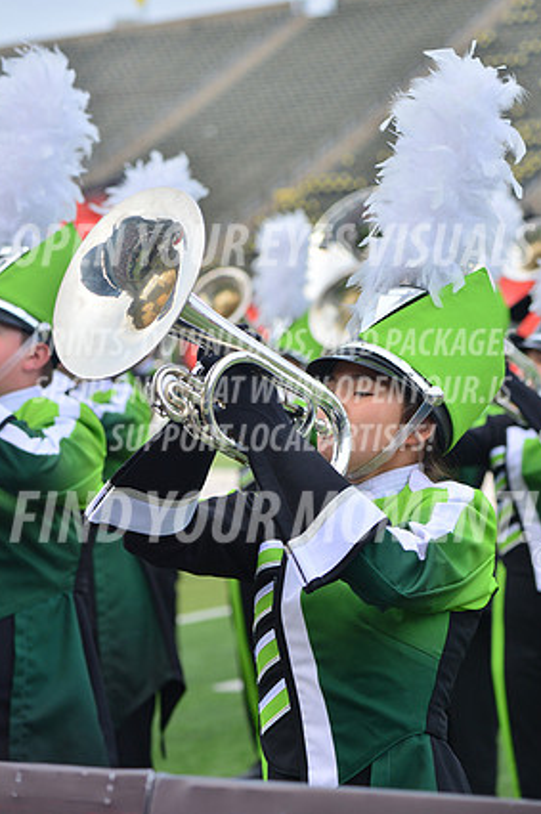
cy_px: 386
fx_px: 2508
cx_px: 272
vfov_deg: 18.4
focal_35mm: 111
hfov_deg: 12.3
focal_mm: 105
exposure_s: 1/640
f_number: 5.6
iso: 200
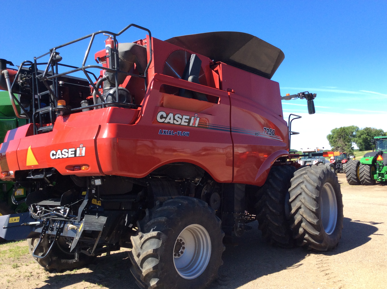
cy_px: 144
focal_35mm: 32
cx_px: 194
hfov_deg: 56.9
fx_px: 357
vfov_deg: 44.1
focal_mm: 3.3
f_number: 2.4
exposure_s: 1/681
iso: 32
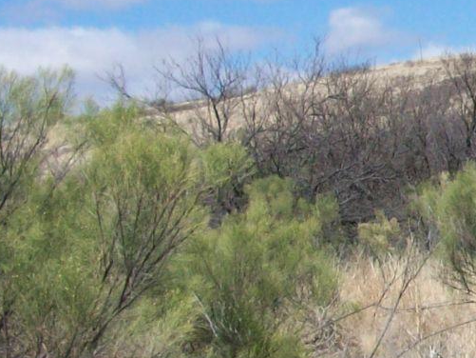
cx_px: 871
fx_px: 1912
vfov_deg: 10.7
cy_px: 169
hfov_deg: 12.8
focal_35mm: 139
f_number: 5.5
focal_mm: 5.7
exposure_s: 1/405
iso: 64
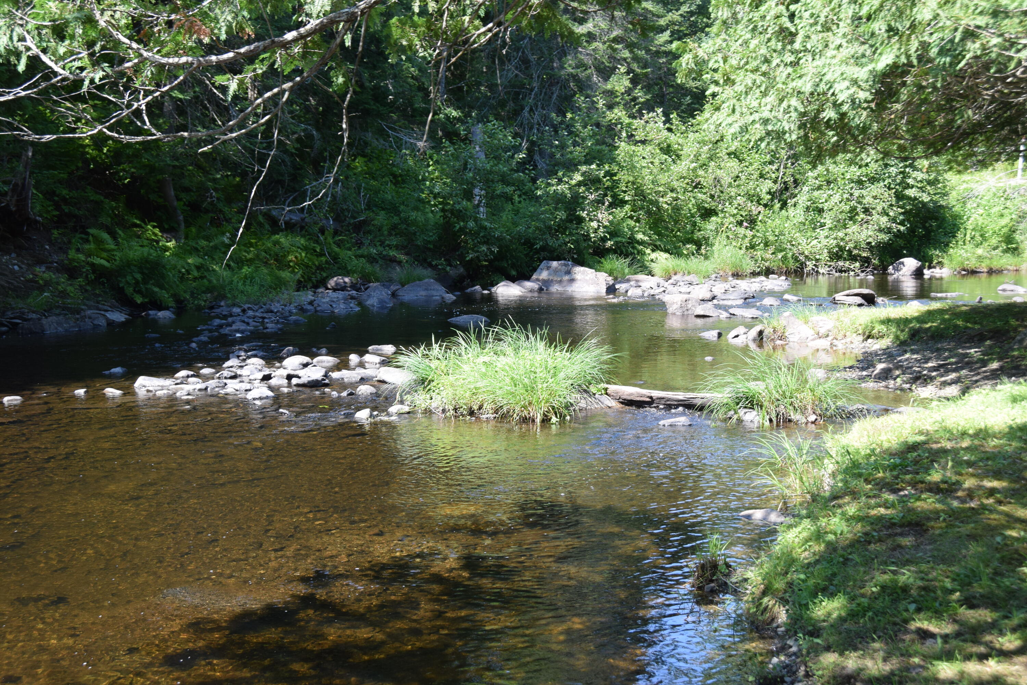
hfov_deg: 42.3
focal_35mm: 46
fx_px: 1326
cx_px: 514
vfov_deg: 28.9
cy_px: 342
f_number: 7.1
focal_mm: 31
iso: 400
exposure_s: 1/200
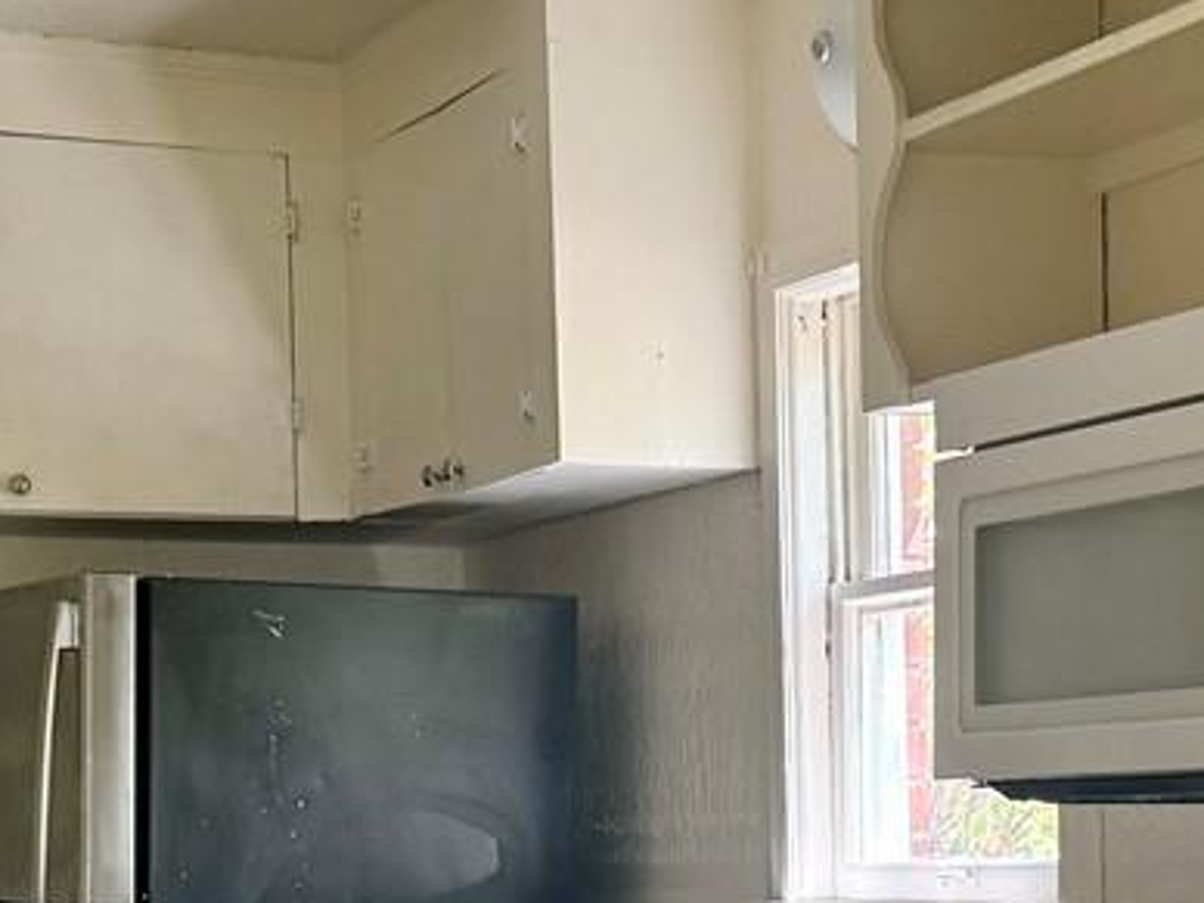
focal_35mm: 99
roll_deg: +0.6
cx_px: 590
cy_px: 962
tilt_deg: -2.8
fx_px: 3443
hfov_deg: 19.8
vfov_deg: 14.6
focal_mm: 6.76
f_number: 1.78
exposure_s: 1/121
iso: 160
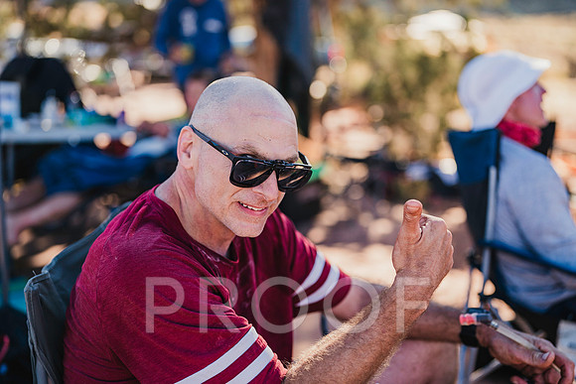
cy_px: 192
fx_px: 800
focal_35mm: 50
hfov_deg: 39.6
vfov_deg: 27.0
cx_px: 288
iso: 100
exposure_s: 1/2000
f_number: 1.8
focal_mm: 50
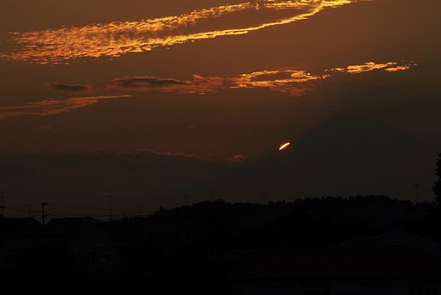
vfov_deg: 8.0
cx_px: 220
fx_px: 2116
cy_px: 148
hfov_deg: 11.9
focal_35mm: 172
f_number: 18
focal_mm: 115
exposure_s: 1/125
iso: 100
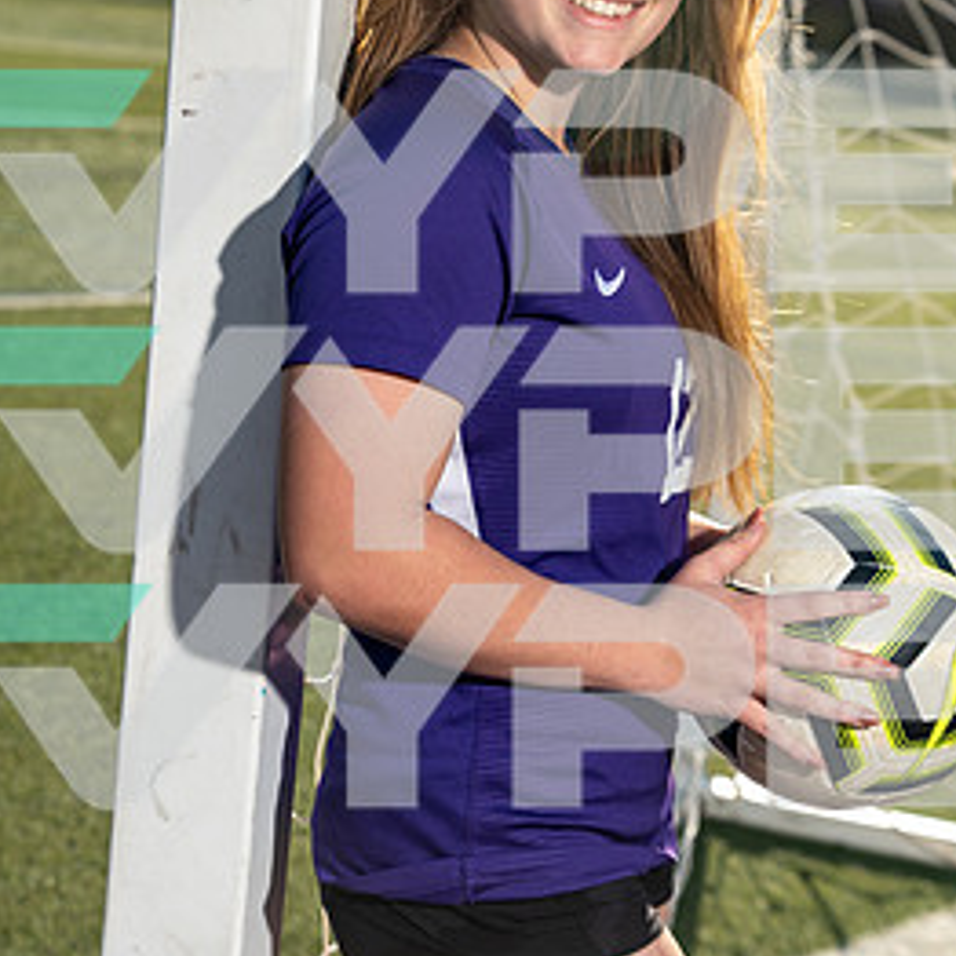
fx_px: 2687
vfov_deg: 20.2
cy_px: 442
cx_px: 478
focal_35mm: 86
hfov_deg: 20.2
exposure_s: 1/250
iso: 200
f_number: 4.5
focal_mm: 59
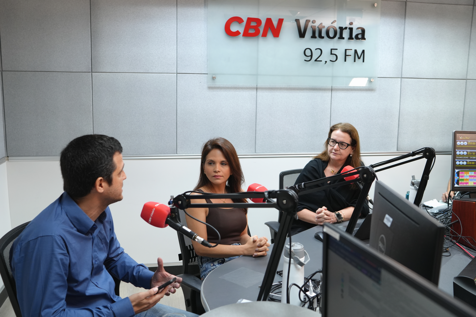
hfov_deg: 54.4
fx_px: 463
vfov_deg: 37.9
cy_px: 158
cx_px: 238
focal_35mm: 35
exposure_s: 1/100
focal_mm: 35
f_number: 3.5
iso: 1250
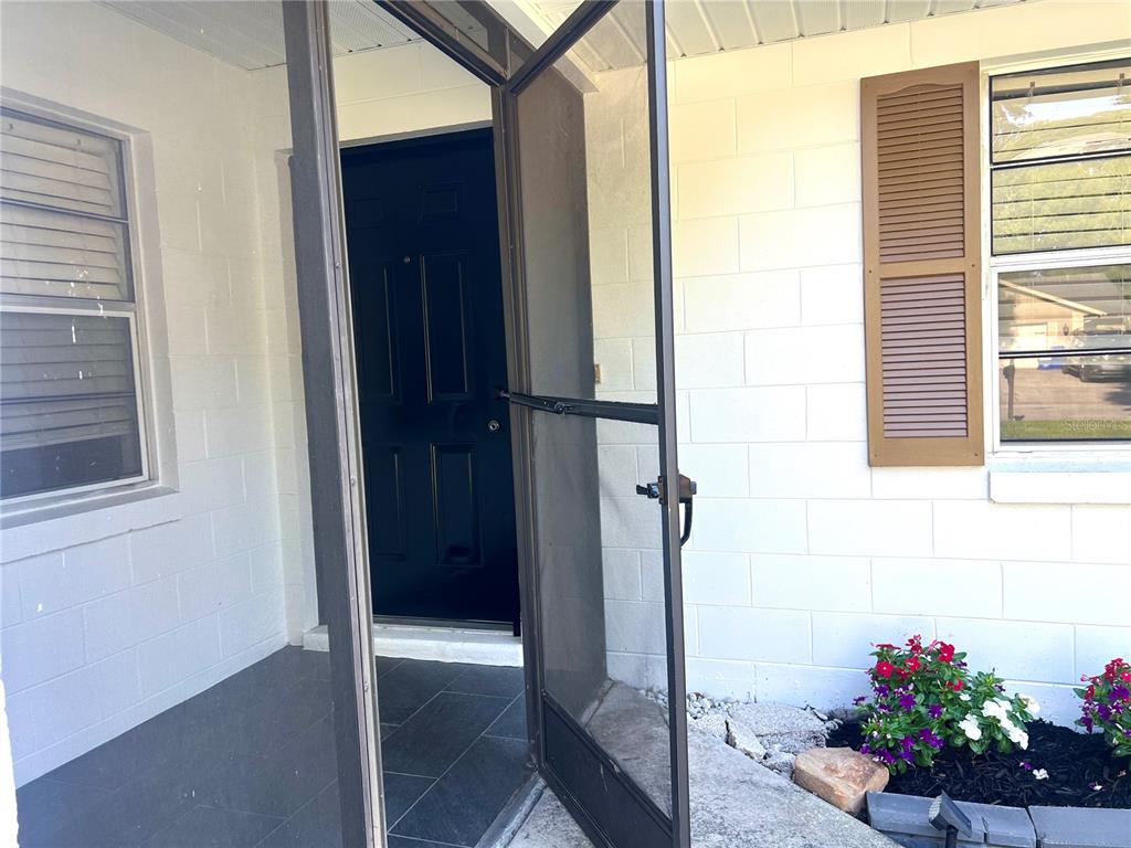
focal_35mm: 26
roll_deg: +2.8
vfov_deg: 53.1
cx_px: 566
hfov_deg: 67.3
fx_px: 849
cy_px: 424
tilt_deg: -3.7
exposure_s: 1/130
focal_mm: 5.7
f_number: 1.5
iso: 32
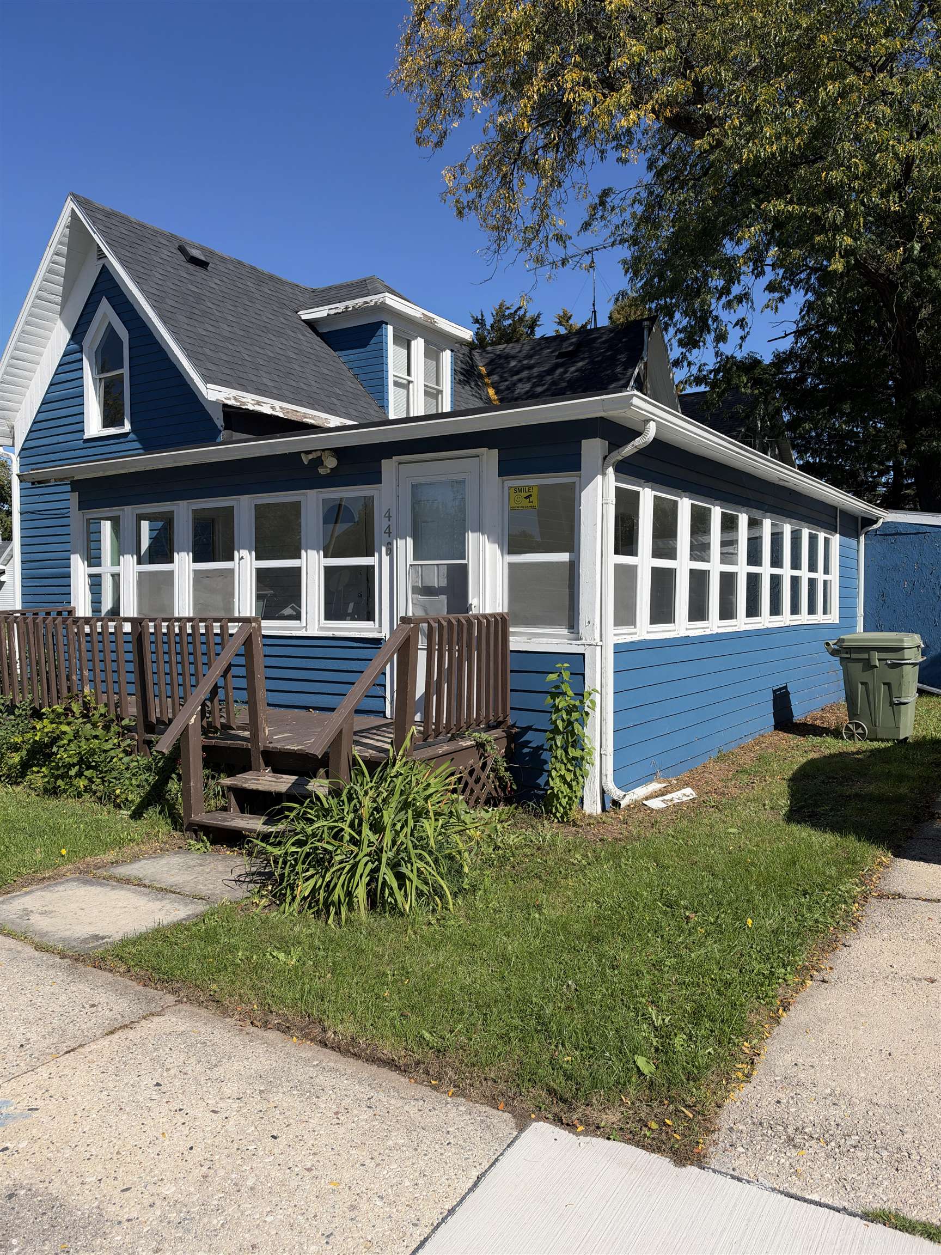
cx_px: 470
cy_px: 628
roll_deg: +0.9
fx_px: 870
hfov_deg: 56.8
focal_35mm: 24
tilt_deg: -1.7
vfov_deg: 71.6
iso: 64
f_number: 1.8
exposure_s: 1/4098
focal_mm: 6.93
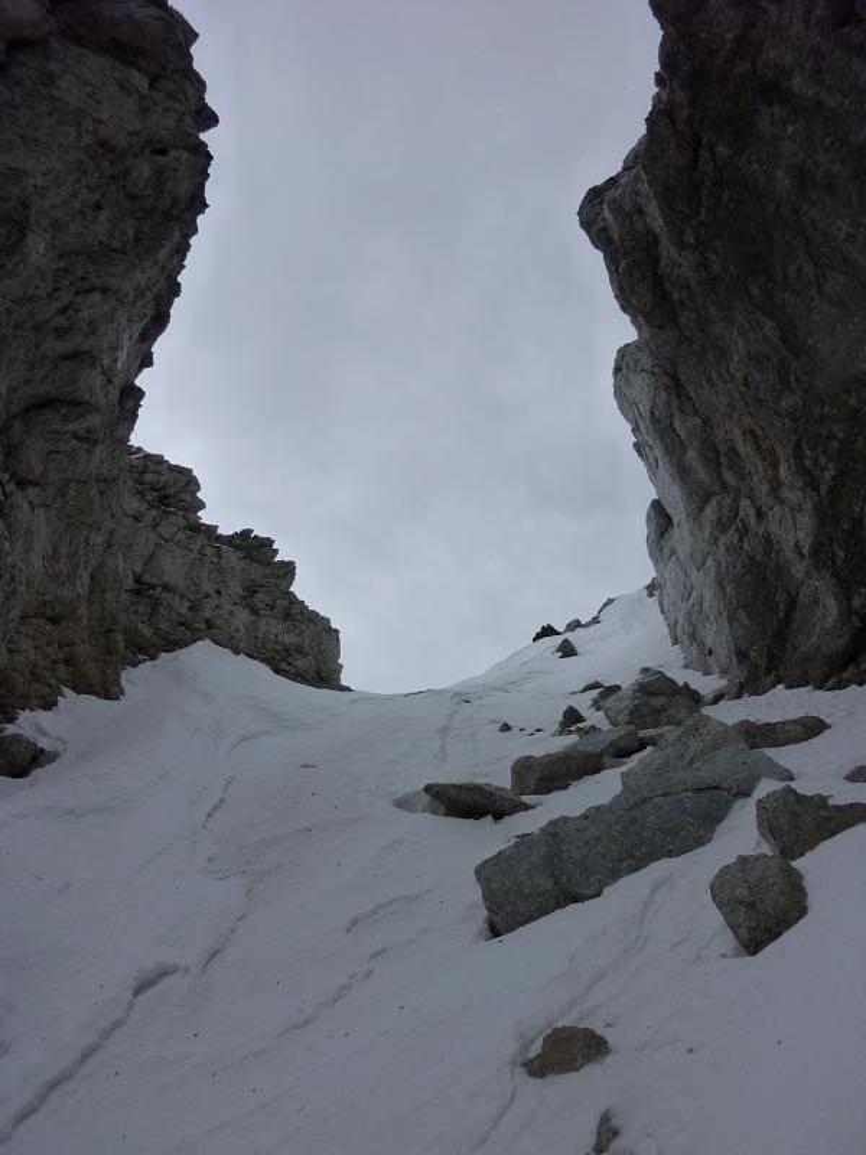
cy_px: 578
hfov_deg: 54.9
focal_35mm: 25
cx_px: 433
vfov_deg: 69.4
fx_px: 834
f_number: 3.3
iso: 125
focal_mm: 4.5
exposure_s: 1/640
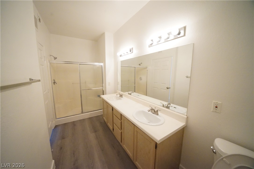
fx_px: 85
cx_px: 127
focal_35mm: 12
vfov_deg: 90.0
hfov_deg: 112.6
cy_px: 84
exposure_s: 1/125
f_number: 7.1
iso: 10000
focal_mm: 12
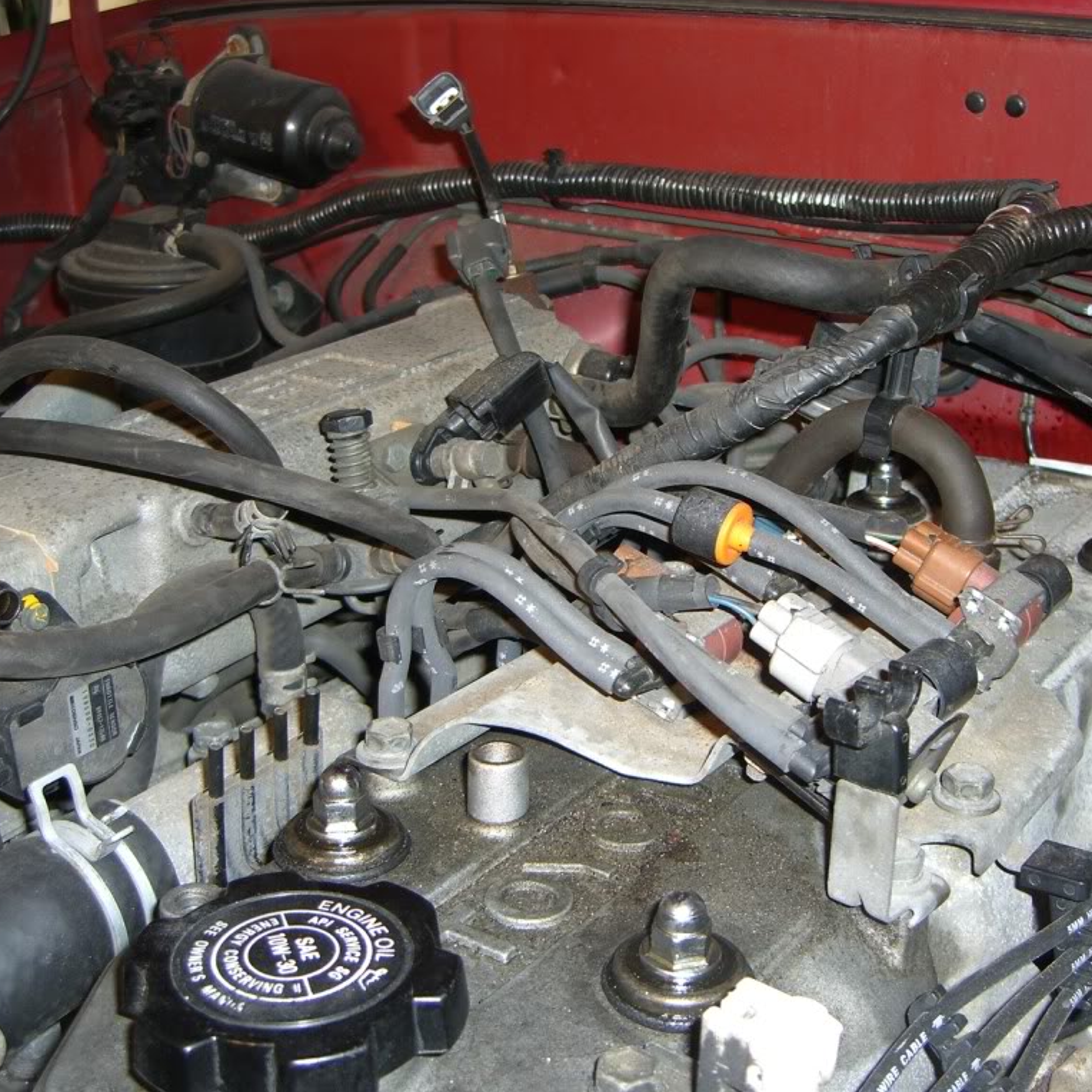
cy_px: 545
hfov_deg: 37.5
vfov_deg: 37.6
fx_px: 1606
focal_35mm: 45
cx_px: 617
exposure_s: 1/60
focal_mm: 7.9
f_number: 2.8
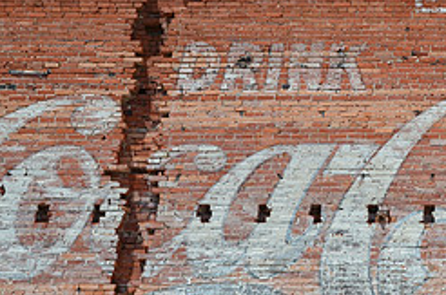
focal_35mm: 85
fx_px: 1051
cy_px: 170
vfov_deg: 16.0
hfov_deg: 23.3
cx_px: 408
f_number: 8
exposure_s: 1/250
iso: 100
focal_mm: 24
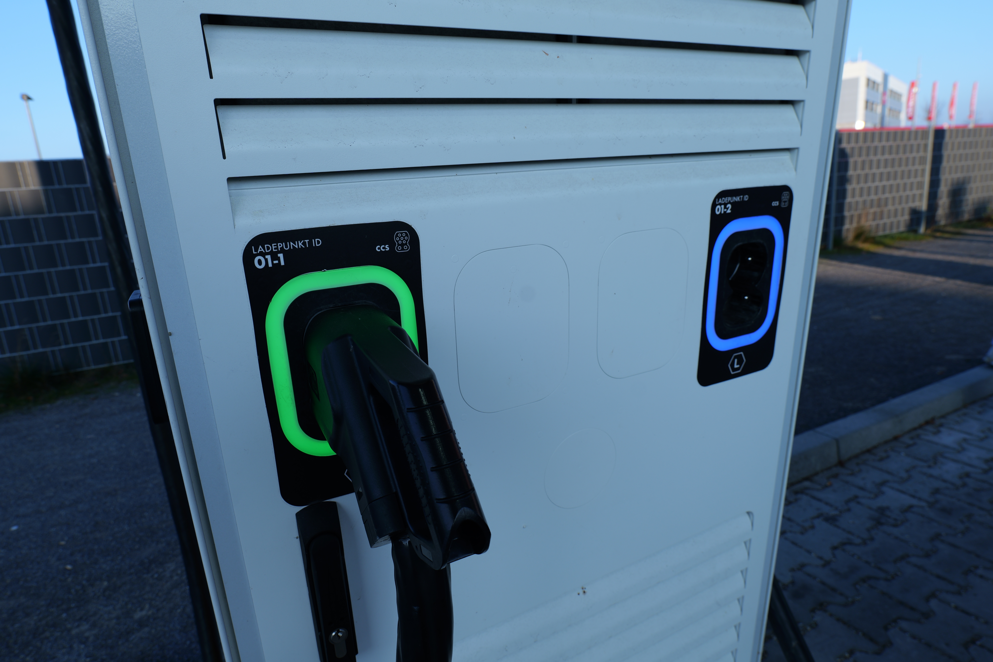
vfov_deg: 61.9
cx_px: 496
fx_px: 552
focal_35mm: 20
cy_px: 331
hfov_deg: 84.0
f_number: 8
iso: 100
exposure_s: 1/80
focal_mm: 20
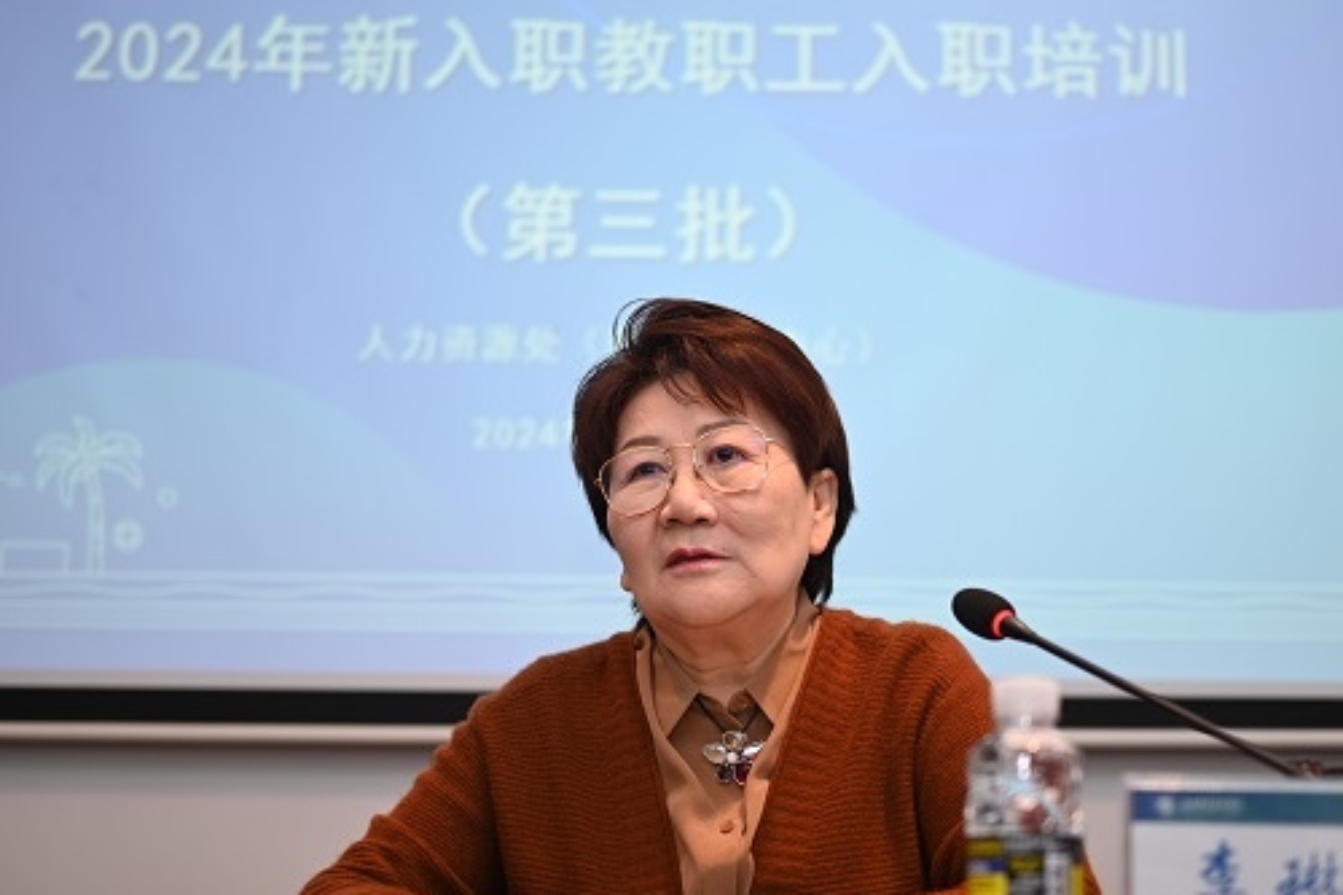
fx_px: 2088
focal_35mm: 56
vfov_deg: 24.2
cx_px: 757
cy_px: 468
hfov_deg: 35.6
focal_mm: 40
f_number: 2
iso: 160
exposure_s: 1/100
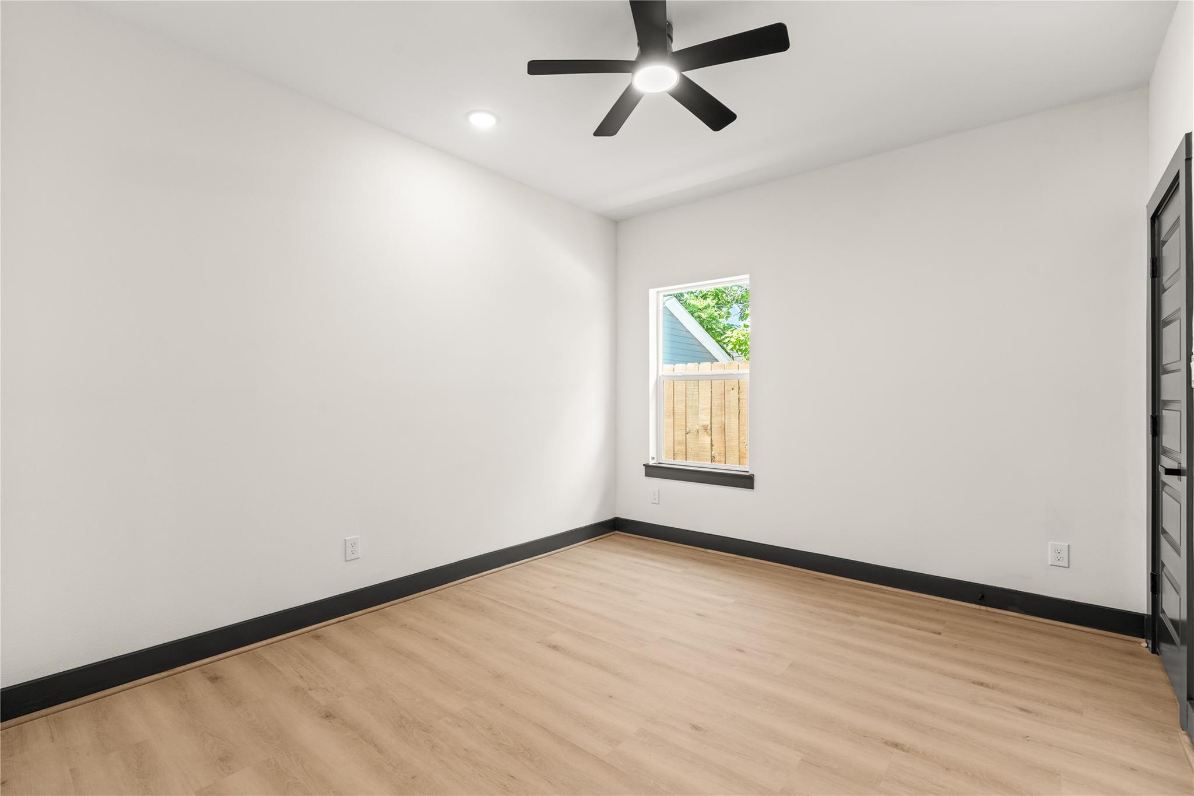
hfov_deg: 96.7
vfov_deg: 73.7
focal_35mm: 16
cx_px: 597
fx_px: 531
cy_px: 398
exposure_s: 1.3
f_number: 9
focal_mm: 16
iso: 200
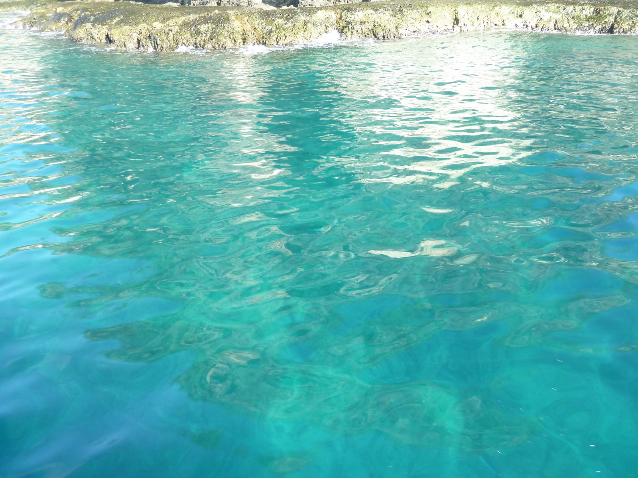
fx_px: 461
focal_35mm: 25
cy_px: 239
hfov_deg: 69.4
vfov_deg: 54.9
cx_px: 319
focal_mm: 4.1
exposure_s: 1/250
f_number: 3.3
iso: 200
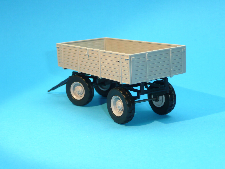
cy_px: 84
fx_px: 435
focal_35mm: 67
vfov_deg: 21.9
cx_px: 112
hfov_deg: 29.0
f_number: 4.5
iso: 100
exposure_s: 1/30
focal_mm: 11
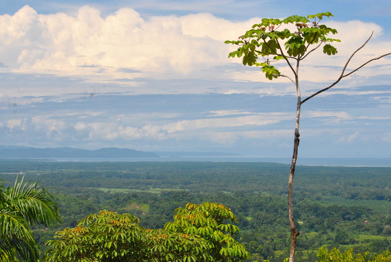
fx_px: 952
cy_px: 125
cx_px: 196
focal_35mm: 88
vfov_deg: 15.7
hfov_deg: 23.2
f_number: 9
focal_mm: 55
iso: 100
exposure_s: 1/320
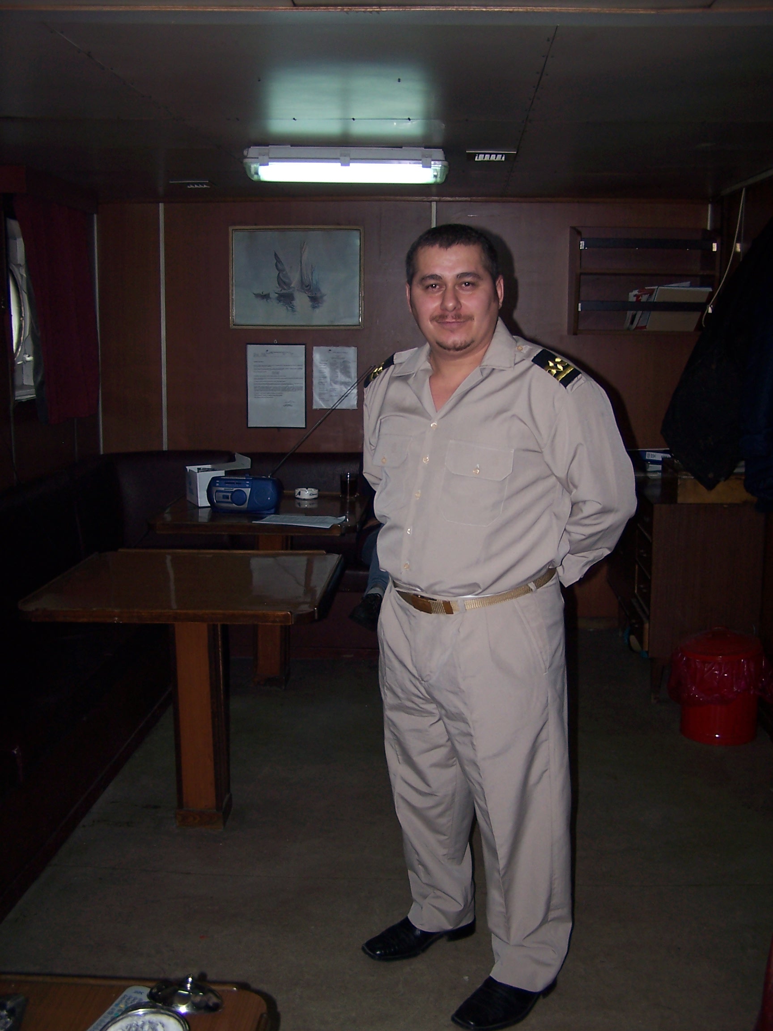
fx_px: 1131
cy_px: 516
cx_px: 386
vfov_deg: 49.0
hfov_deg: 37.7
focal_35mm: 38
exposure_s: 1/60
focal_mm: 6.3
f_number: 2.8
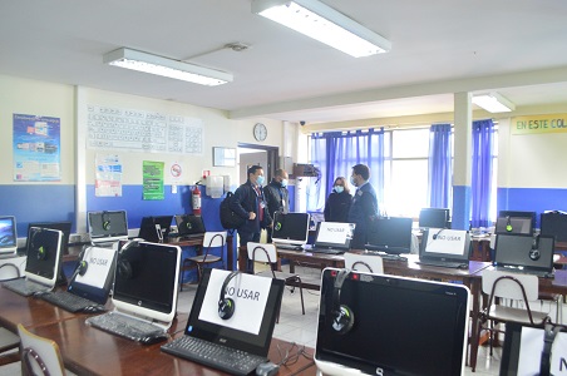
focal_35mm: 27
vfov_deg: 47.8
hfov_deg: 67.5
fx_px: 425
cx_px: 284
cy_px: 188
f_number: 5
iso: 1600
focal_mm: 18
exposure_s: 1/50
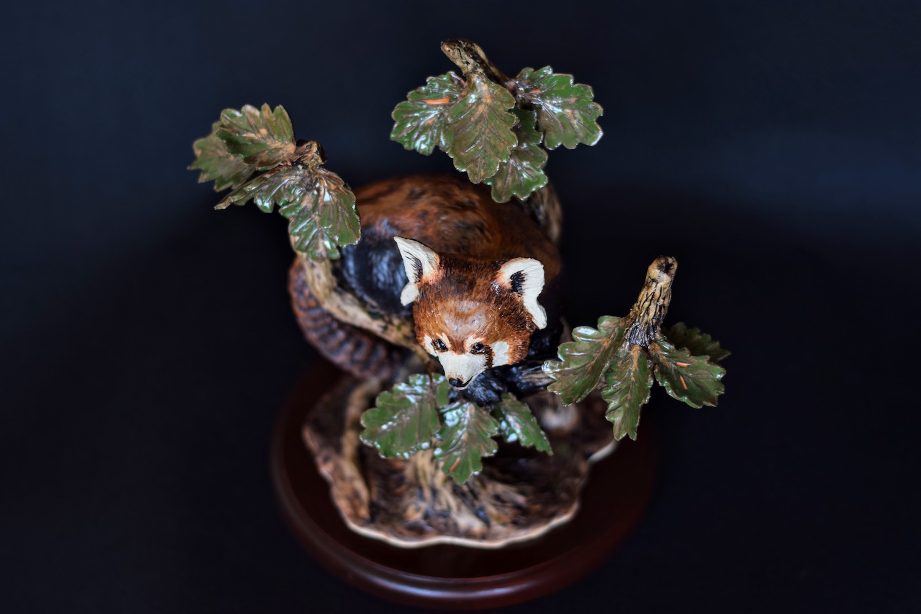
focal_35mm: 75
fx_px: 1919
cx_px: 460
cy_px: 307
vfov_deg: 18.2
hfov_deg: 27.0
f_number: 2.2
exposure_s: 1/100
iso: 100
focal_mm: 50
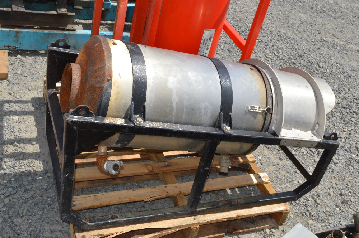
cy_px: 119
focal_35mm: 42
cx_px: 180
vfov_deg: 31.8
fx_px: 418
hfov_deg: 46.4
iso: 100
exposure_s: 1/200
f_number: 10
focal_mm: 28
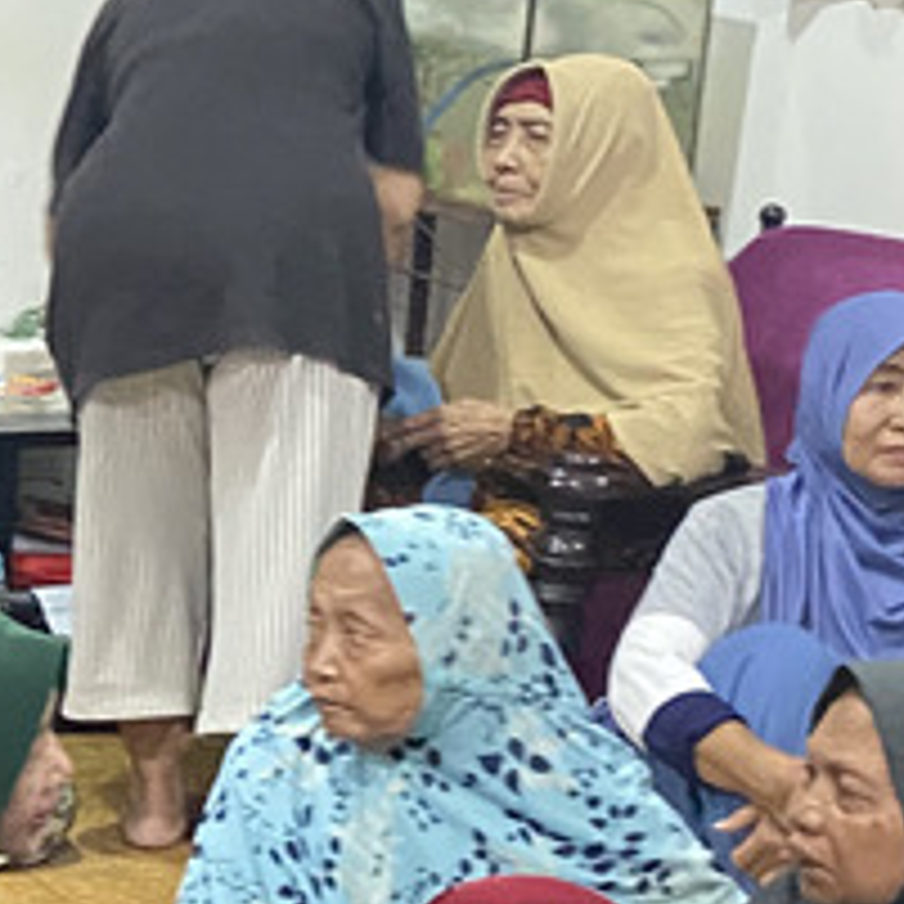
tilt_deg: -16.6
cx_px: -774
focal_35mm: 115
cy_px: 657
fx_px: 3398
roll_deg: -2.1
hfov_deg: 13.5
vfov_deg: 15.1
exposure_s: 1/25
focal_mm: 4.25
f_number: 1.8
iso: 800
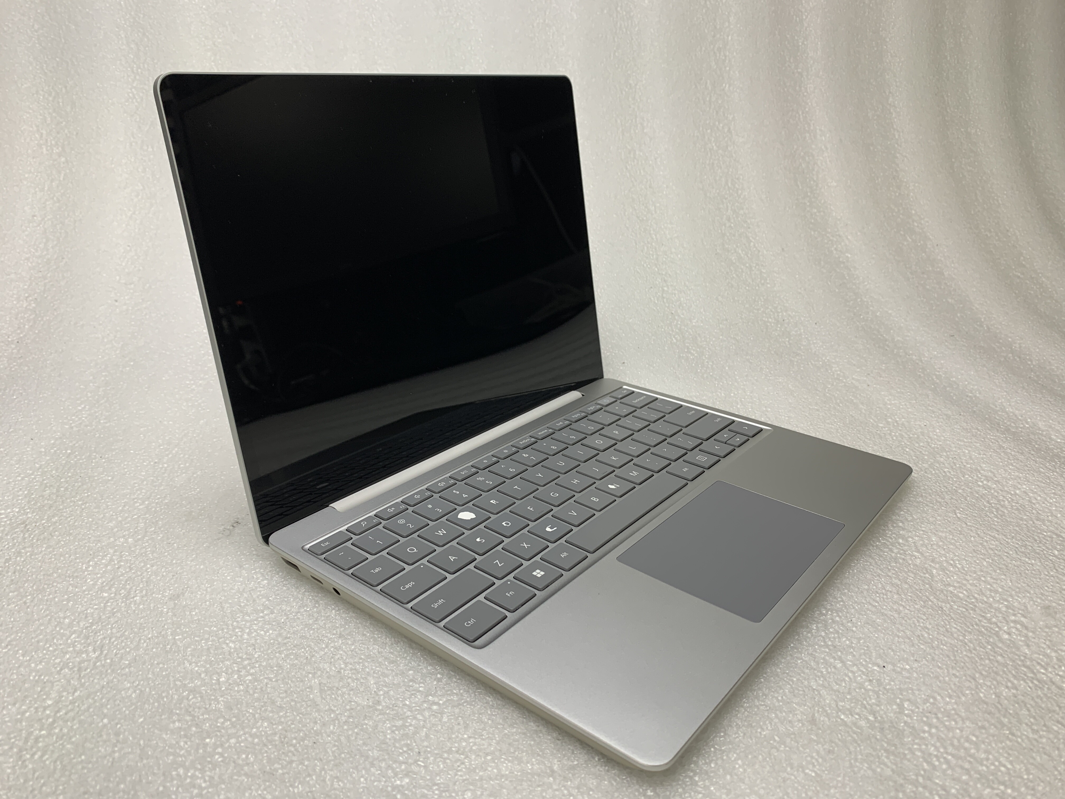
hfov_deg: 67.3
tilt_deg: -19.5
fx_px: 800
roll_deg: -0.9
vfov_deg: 53.1
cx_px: 532
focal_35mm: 26
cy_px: 400
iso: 64
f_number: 1.8
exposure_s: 1/121
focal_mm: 4.25
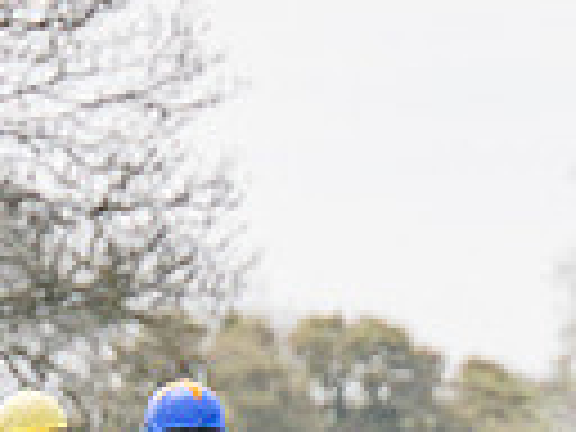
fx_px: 21199
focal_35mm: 1274
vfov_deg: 1.2
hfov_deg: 1.6
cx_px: 470
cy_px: 802
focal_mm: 155
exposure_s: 1/2500
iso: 200
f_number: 4
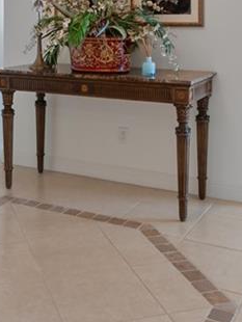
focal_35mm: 57
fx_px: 531
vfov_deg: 32.2
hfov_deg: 25.6
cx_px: 85
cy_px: 35
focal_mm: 12
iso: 200
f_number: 8
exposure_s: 1/4
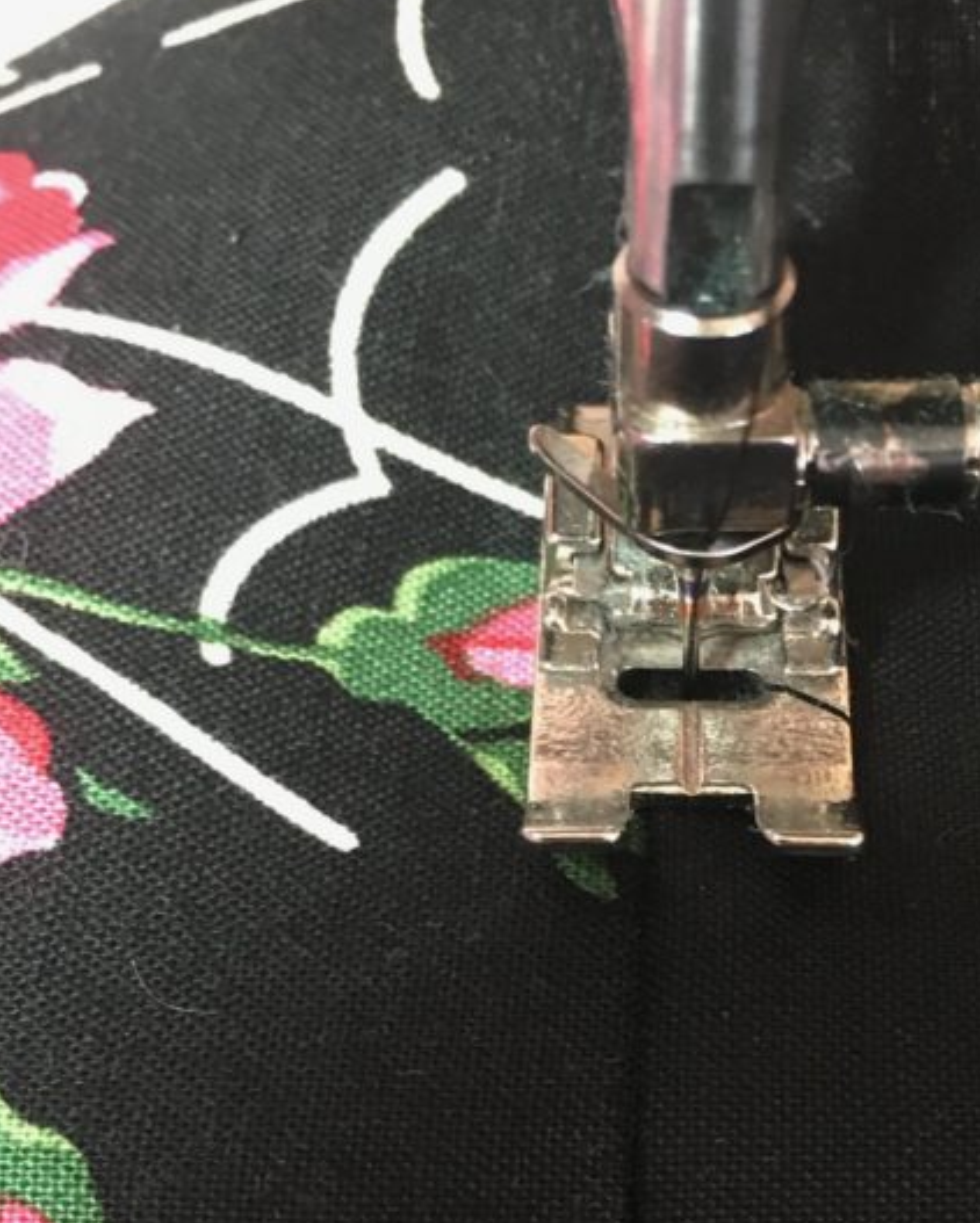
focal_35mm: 55
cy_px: 940
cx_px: 734
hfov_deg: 27.3
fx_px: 1993
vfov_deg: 33.4
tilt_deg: -54.4
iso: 200
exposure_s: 1/15
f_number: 2.2
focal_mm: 4.15
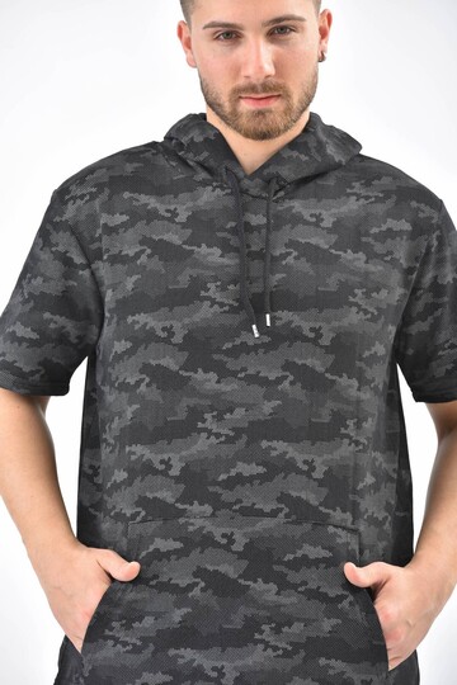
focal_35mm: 195
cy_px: 342
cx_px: 228
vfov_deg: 10.5
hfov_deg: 7.0
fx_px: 3713
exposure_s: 1/160
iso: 100
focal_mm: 195
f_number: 7.1
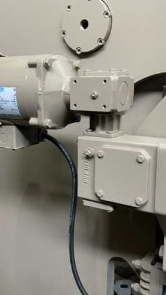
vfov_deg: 47.4
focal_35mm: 43
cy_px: 145
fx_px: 337
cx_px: 68
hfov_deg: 27.7
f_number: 1.8
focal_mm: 3
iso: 64
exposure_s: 1/60
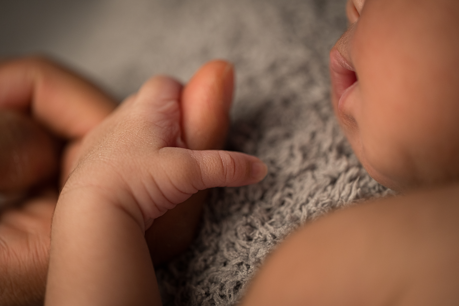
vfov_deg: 13.0
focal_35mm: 105
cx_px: 230
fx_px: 1339
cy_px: 153
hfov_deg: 19.5
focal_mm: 105
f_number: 3.2
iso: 500
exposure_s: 1/200
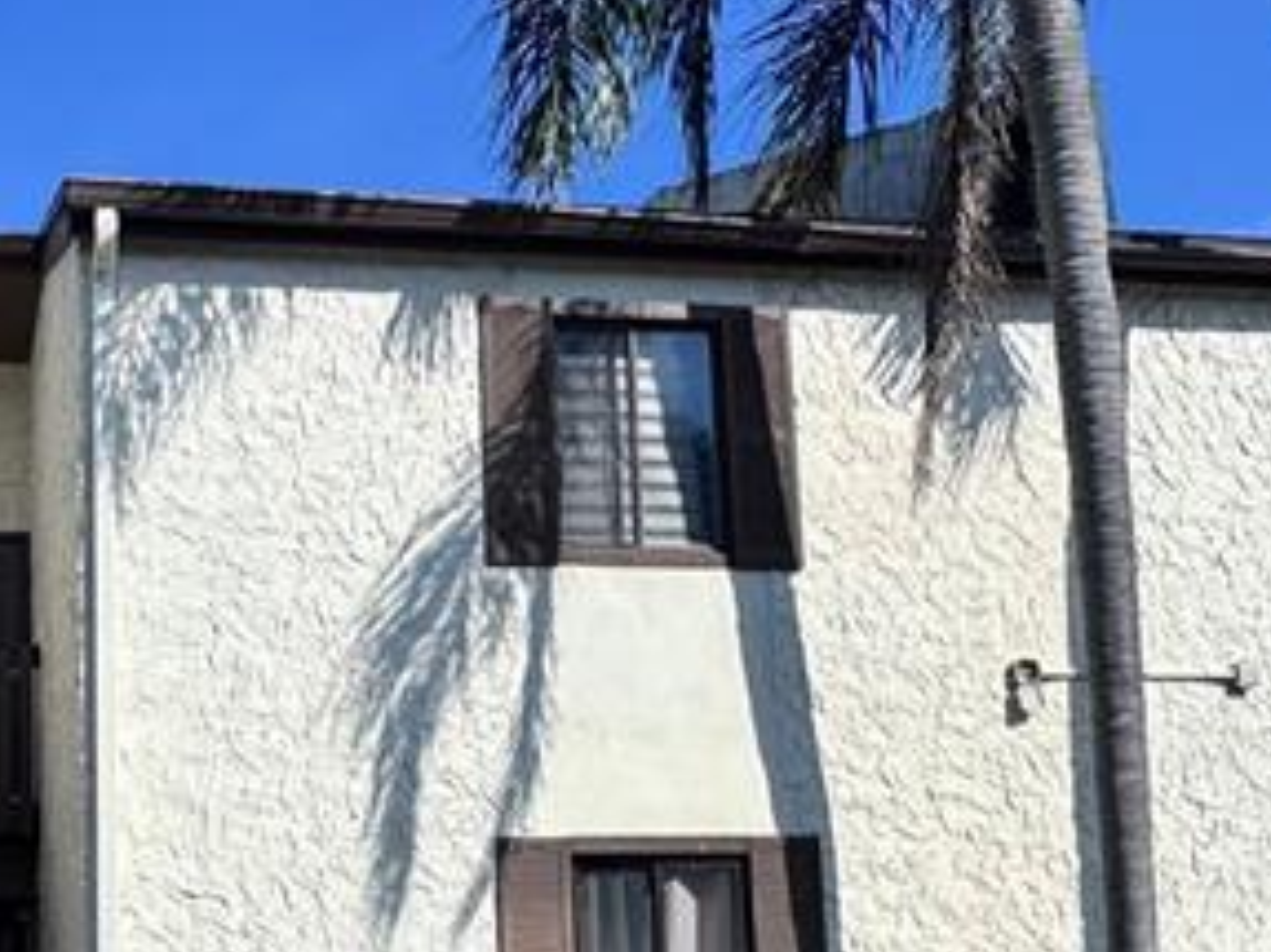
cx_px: 204
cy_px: 744
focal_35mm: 50
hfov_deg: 36.5
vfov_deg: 28.5
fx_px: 1835
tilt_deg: +8.5
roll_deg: +0.7
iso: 40
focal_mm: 2.22
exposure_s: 1/3906
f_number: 2.2
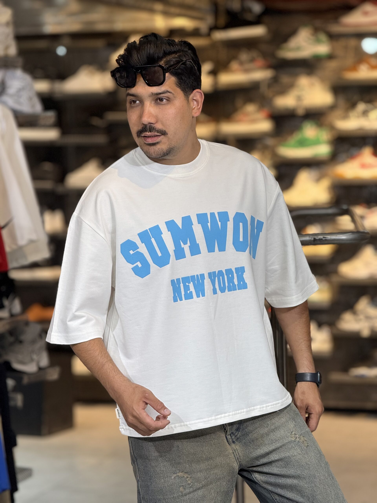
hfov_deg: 12.3
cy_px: 252
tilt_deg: -3.4
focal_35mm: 120
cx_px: 188
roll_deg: +0.5
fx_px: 1743
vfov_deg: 16.4
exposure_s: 1/100
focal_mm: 15.66
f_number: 2.8
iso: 100
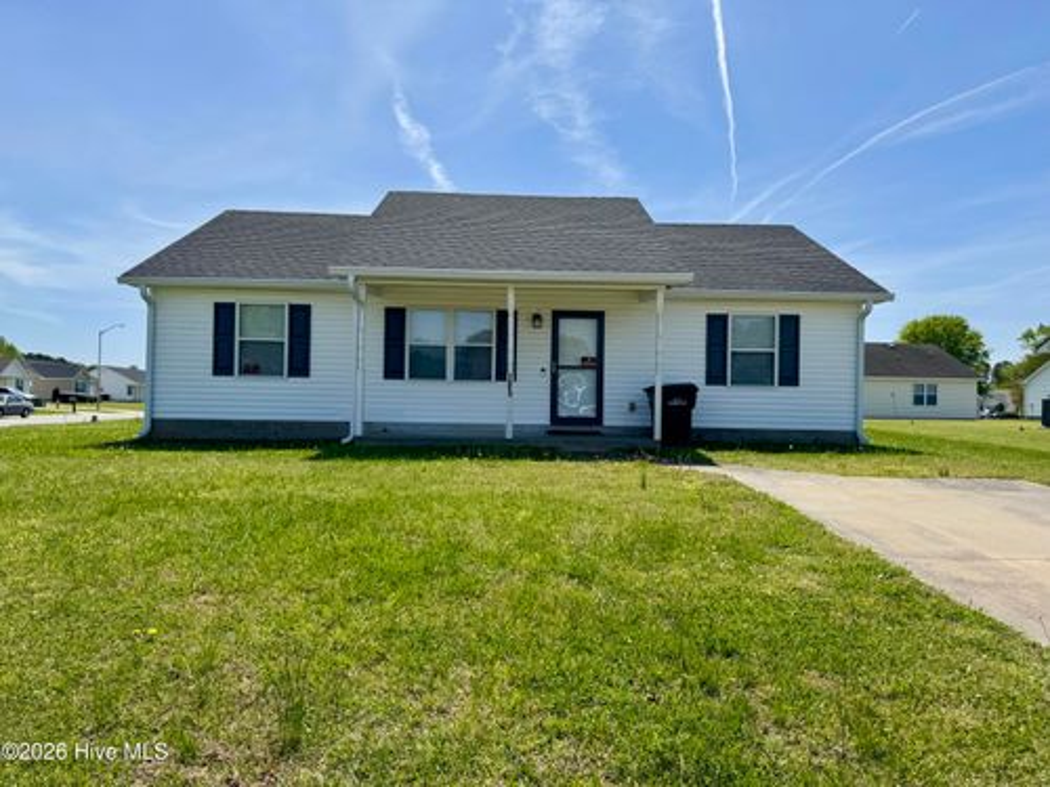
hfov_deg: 71.6
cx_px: 525
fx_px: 728
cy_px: 394
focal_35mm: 24
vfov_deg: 56.8
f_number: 1.78
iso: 80
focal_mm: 6.76
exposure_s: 1/5814
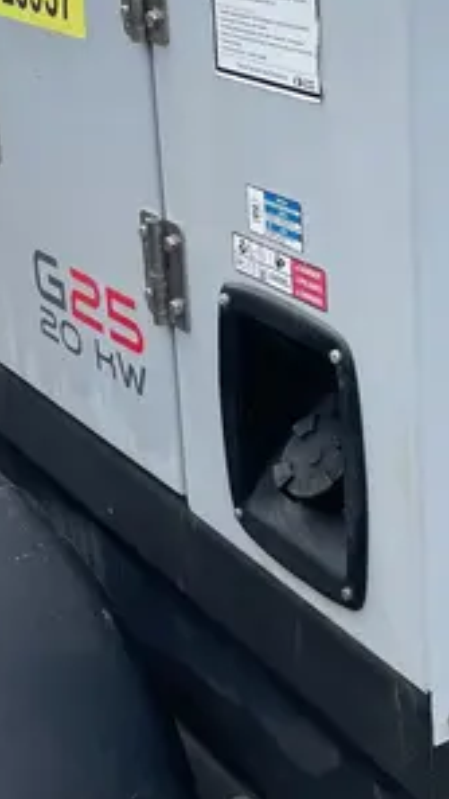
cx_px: 199
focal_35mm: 70
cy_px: 227
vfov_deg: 29.8
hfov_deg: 17.2
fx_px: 1482
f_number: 1.6
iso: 50
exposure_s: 1/2174
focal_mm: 4.2
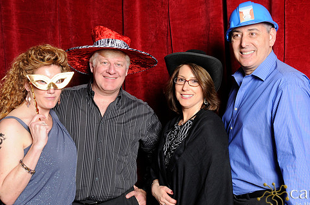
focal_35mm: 47
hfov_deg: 42.0
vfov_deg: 28.5
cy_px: 101
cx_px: 162
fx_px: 404
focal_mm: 26
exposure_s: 1/60
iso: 400
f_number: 8
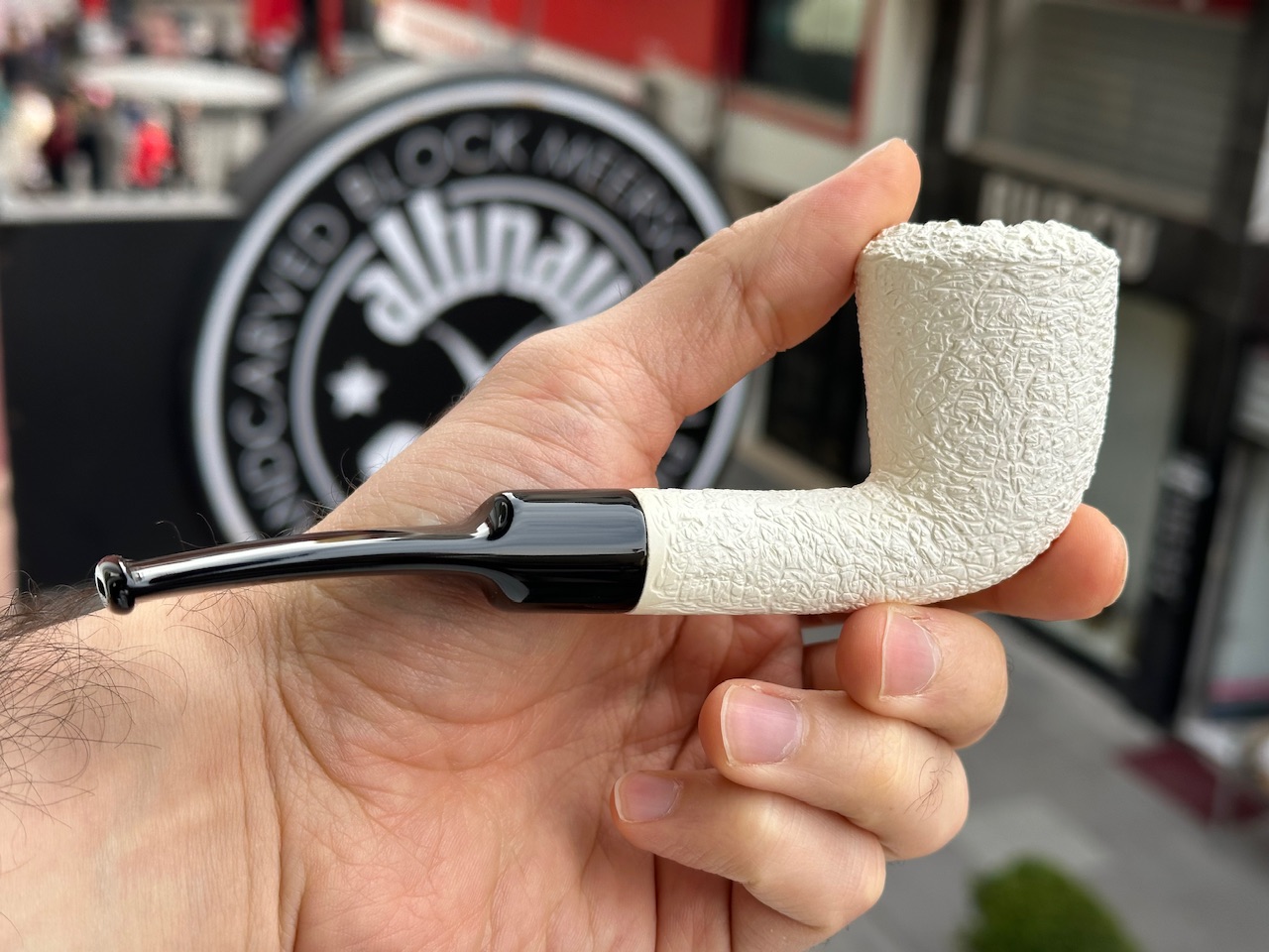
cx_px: 634
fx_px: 1760
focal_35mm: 48
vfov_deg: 30.3
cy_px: 476
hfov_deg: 39.7
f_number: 1.78
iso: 64
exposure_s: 1/538
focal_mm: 6.86
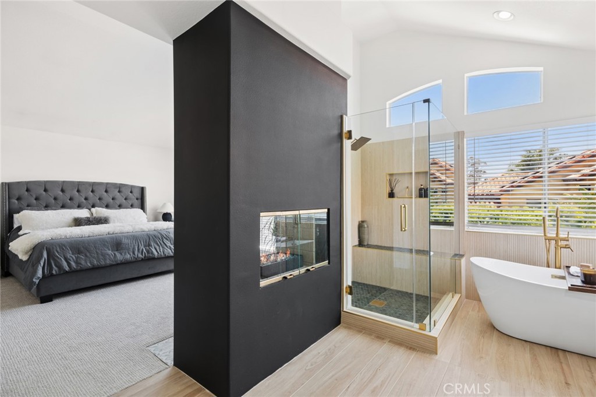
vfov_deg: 73.7
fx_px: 265
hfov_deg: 96.8
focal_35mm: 16
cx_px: 298
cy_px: 198
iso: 125
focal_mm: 16
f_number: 7.1
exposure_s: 1/20
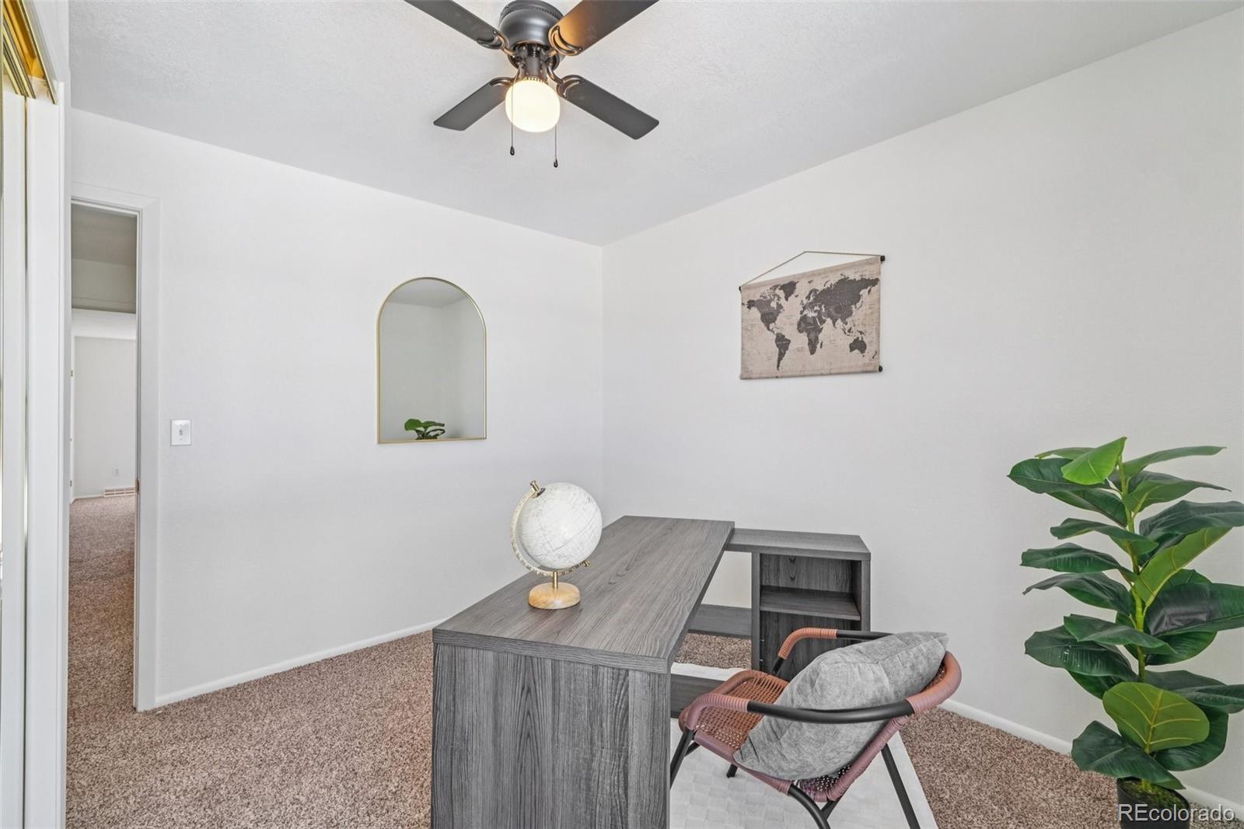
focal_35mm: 15
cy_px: 414
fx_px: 518
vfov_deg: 77.3
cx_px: 622
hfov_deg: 100.4
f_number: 8
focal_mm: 10
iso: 800
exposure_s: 1/25
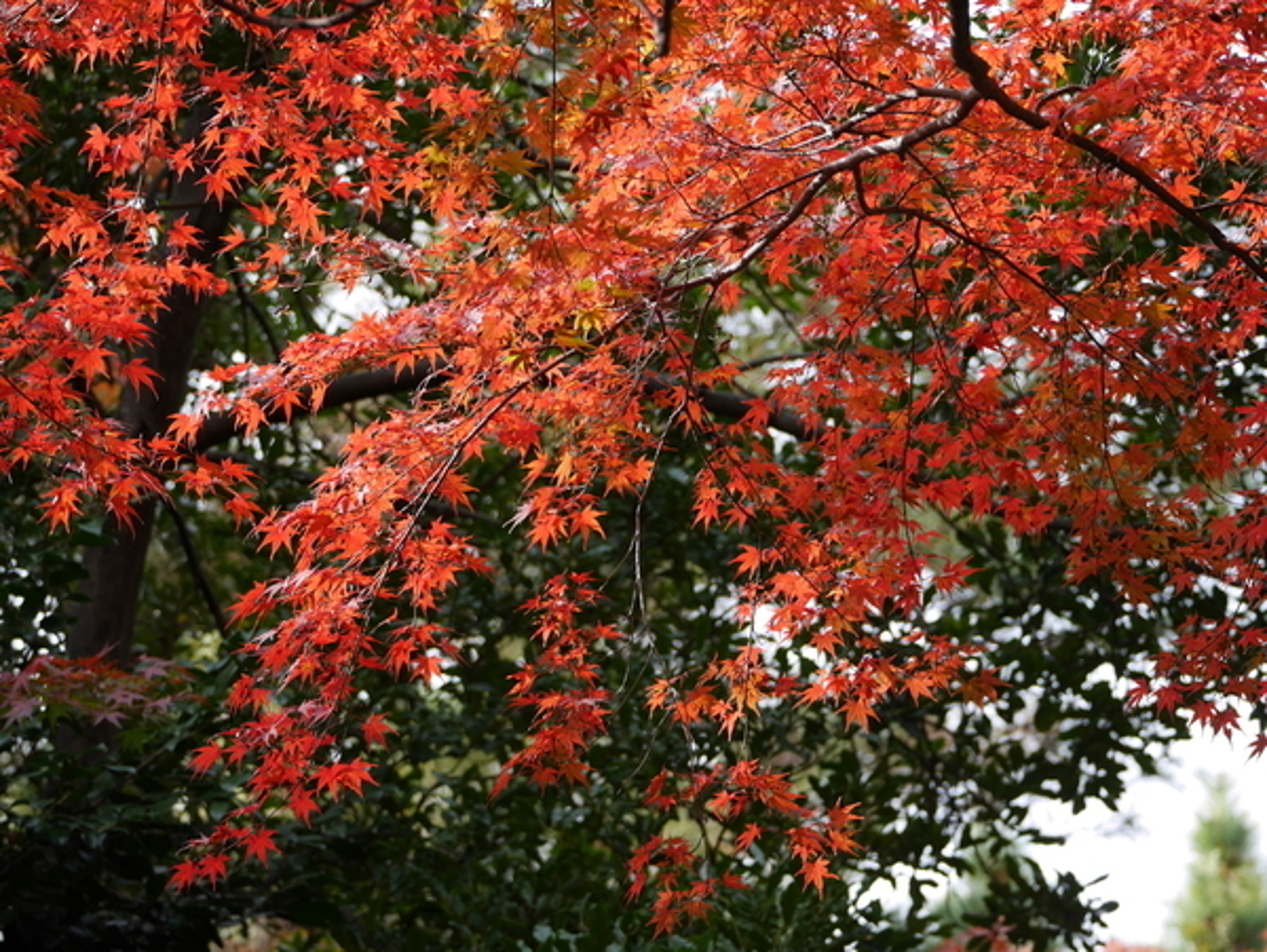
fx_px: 5495
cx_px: 634
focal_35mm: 150
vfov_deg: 9.9
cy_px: 476
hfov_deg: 13.2
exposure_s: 1/160
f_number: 4.8
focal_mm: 75
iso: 200
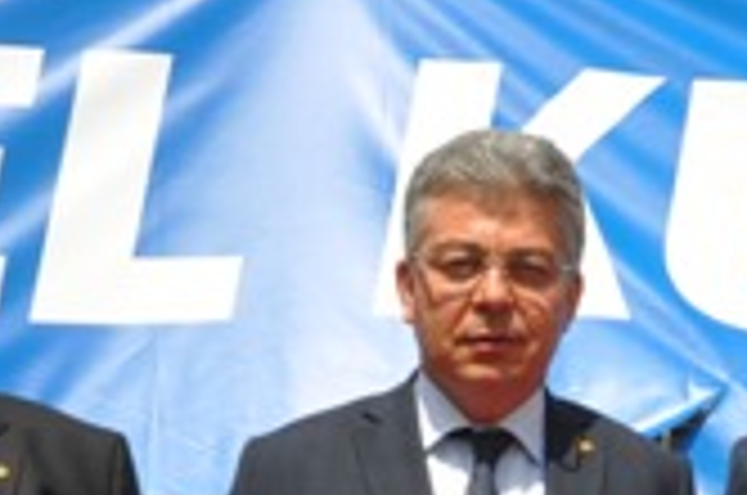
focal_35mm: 226
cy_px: 922
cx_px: 423
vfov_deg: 5.9
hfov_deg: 9.1
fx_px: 4681
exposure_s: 1/400
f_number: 10
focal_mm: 25
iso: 200
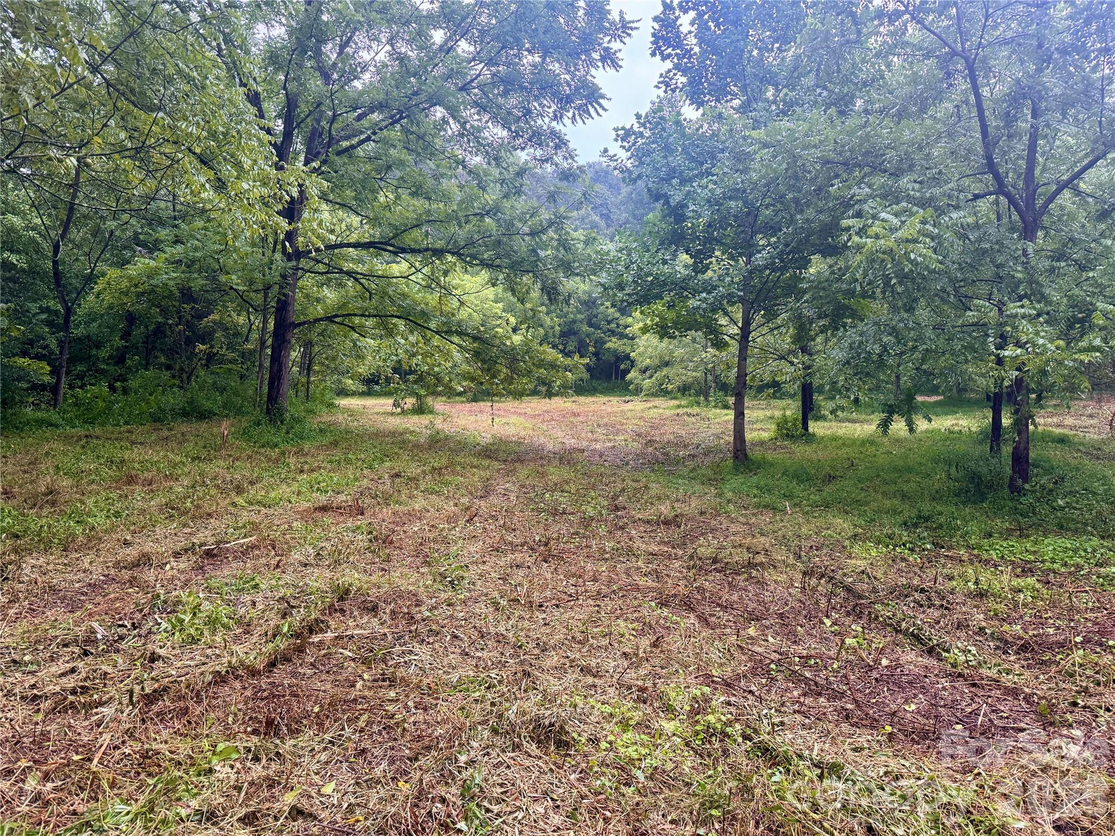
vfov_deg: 56.8
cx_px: 558
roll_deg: -0.1
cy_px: 418
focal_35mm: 24
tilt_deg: -2.6
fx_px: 773
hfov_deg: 71.6
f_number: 1.78
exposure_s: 1/89
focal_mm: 6.76
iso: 200
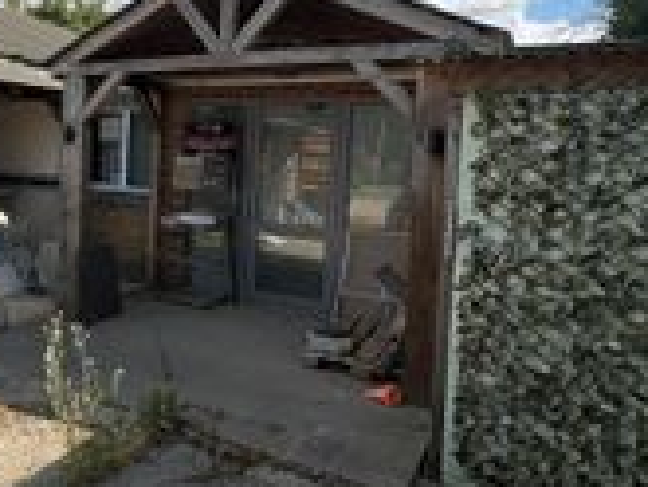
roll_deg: -1.5
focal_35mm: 34
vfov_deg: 41.5
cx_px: 98
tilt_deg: -2.1
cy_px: 177
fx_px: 637
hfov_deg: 49.6
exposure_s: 1/1063
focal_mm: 2.22
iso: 64
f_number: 2.2
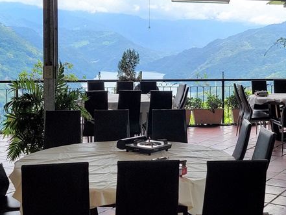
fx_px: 488
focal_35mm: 59
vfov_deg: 24.7
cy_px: 73
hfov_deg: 32.4
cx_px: 195
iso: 40
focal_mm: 5.4
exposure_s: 1/629
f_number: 1.8
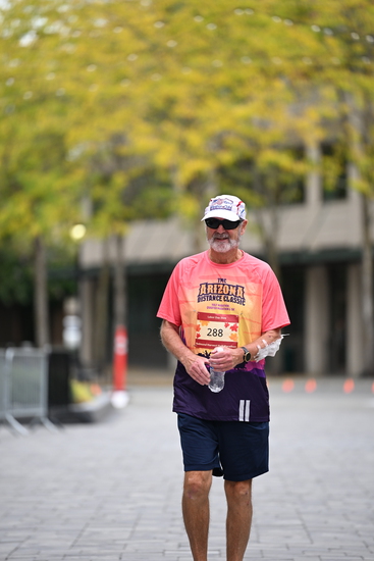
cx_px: 187
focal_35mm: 200
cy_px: 280
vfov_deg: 10.3
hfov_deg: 6.9
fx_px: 3114
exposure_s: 1/2000
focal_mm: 200
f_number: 2.8
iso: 640
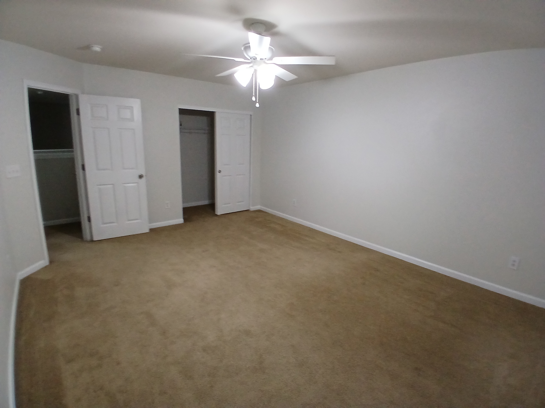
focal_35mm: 17
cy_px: 204
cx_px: 272
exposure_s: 1/30
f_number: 2.2
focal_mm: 1.4
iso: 160
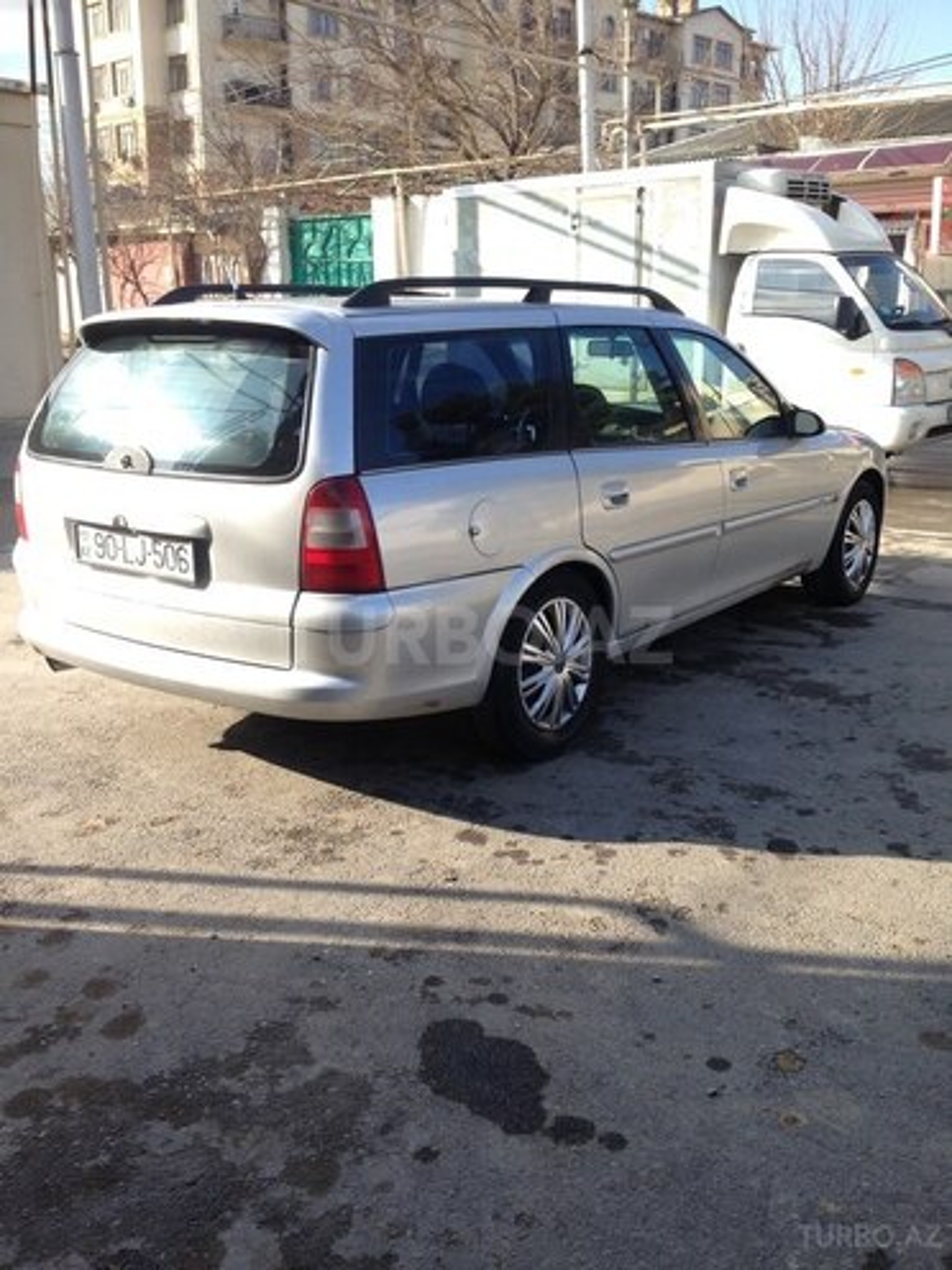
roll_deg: +0.1
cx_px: 476
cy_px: 635
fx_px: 1210
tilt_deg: -17.6
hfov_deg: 42.9
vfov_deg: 55.4
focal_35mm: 33
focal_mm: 4.12
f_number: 2.4
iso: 50
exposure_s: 1/542
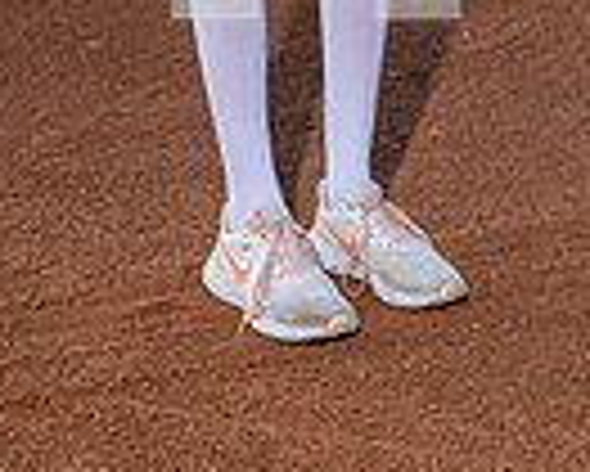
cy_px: -432
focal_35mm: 119
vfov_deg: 11.8
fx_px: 2079
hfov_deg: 16.1
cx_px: 333
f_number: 4.5
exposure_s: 1/250
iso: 250
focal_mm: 37
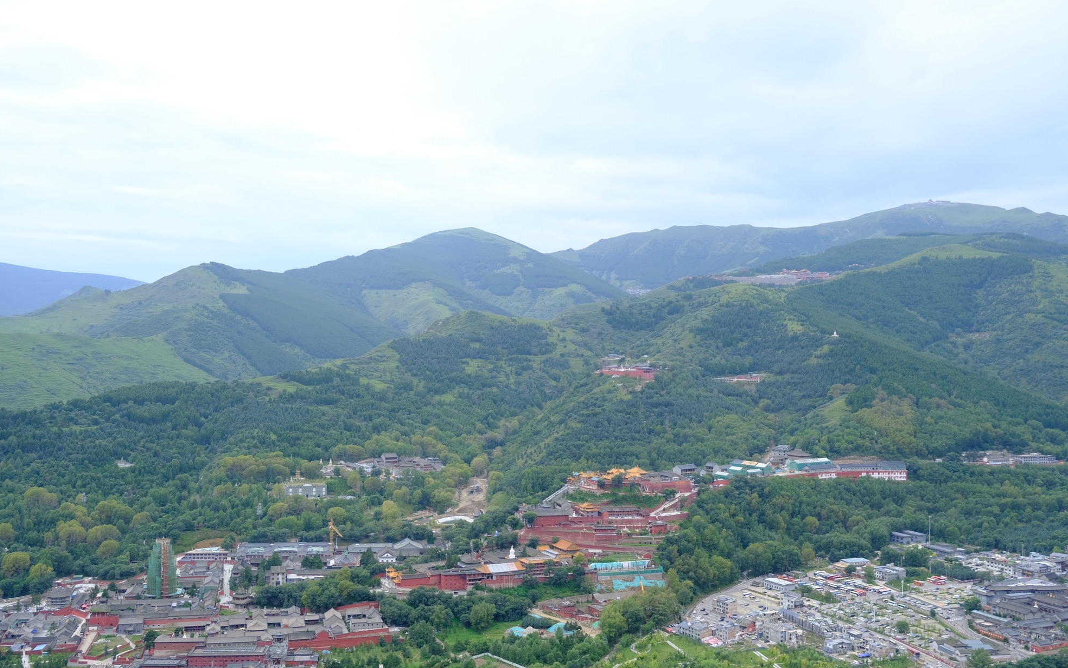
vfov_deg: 38.3
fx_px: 961
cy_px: 349
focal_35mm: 33
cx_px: 534
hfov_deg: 58.1
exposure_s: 1/450
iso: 320
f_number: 4
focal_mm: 21.4
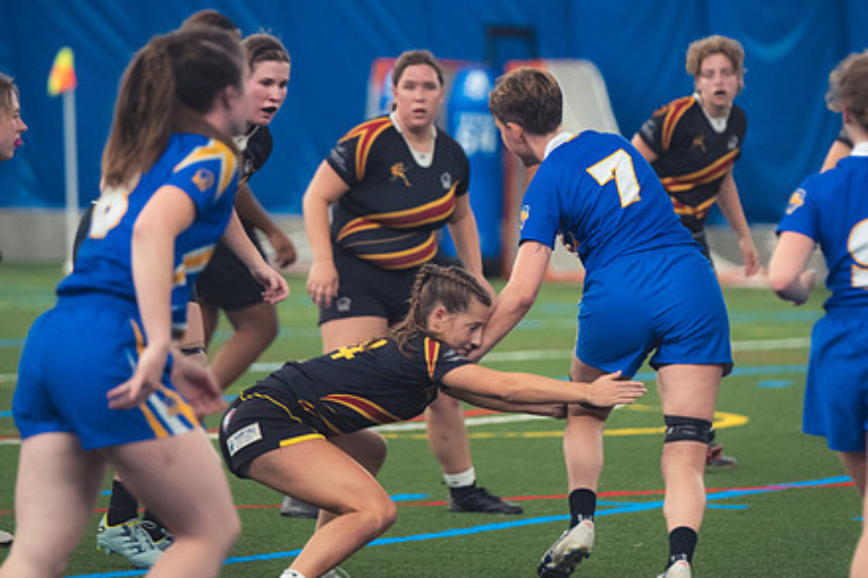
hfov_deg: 5.8
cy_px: 199
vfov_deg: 3.9
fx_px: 8580
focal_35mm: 356
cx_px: 515
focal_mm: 180
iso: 2800
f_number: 2.8
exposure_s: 1/320
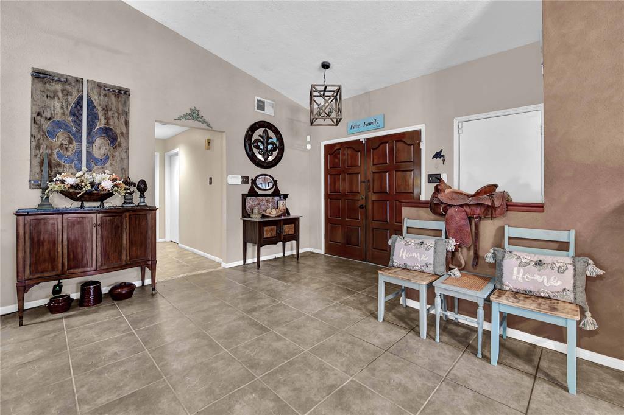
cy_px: 208
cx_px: 312
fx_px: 260
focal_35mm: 15
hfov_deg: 100.4
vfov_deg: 77.3
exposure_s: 2
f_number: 8
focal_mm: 15
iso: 100
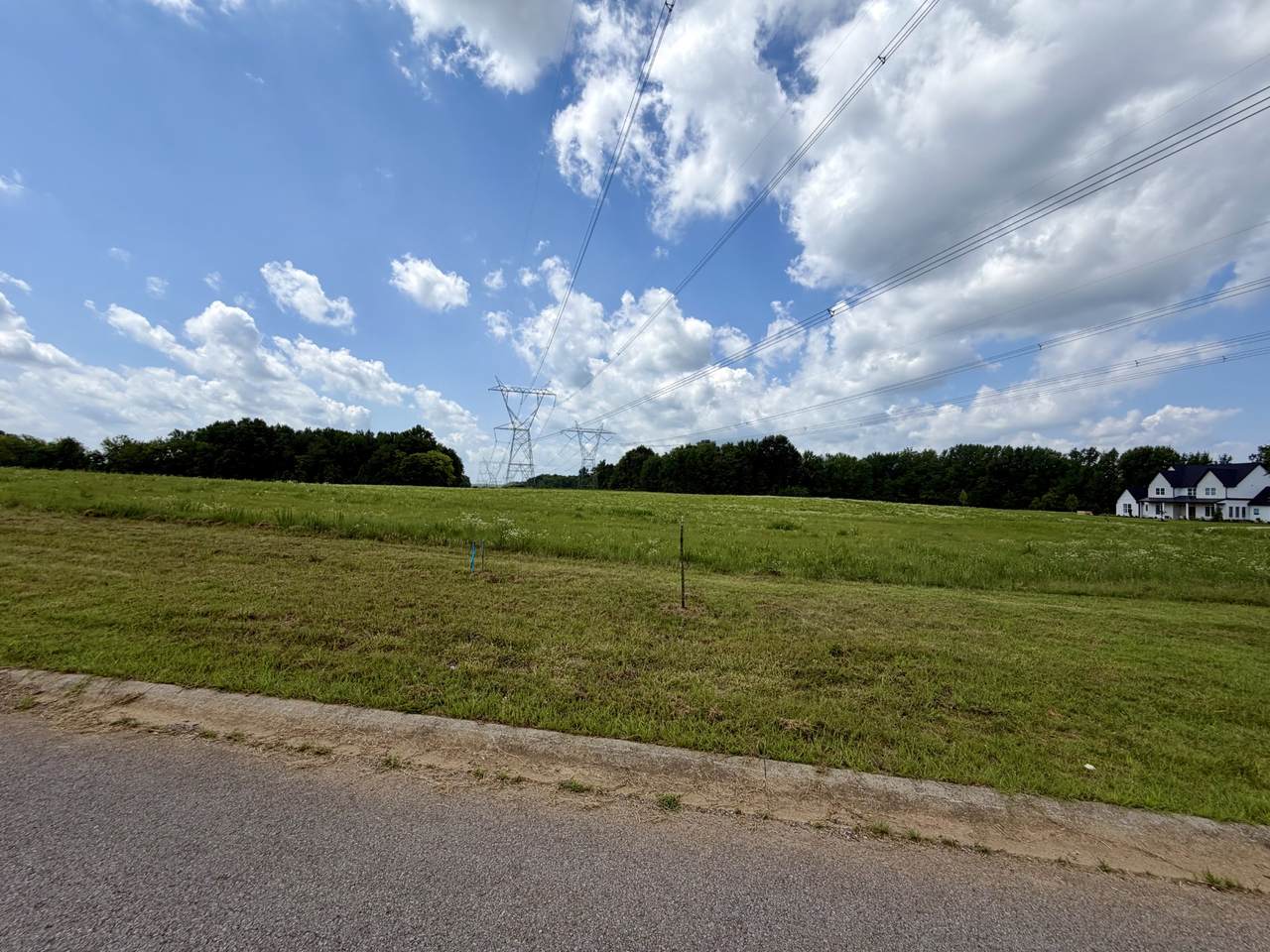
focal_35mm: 14
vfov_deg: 85.7
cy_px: 476
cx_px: 635
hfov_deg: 102.1
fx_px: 514
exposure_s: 1/1125
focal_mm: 2.22
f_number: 2.2
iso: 20
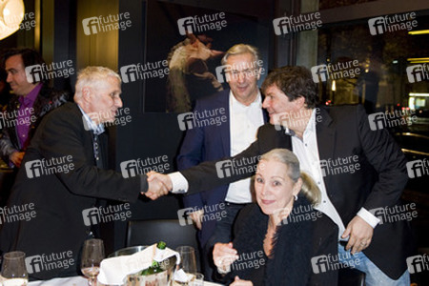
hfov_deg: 58.7
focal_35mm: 32
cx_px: 214
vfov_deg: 41.1
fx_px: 381
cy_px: 143
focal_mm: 32
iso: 1250
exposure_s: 1/40
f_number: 3.5
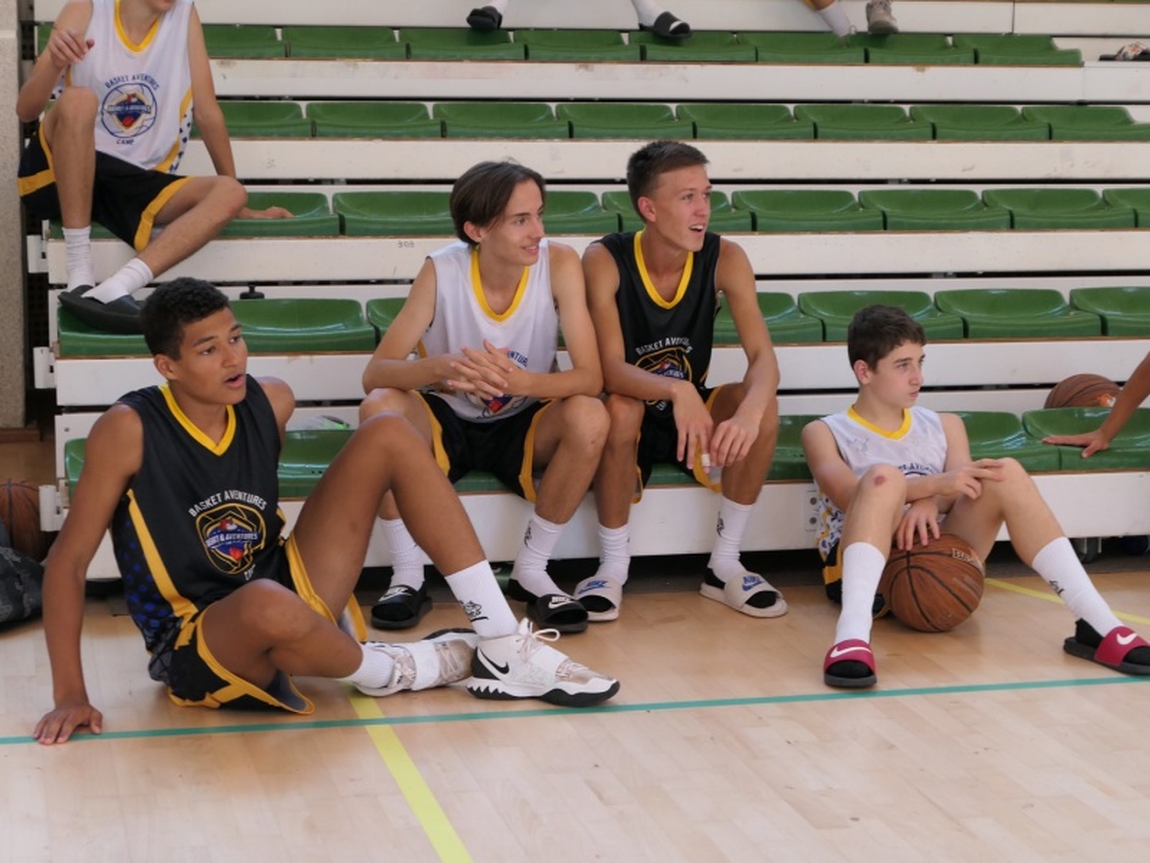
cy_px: 432
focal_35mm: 78
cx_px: 575
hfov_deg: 25.0
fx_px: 2591
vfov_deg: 18.9
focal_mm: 26.3
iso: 500
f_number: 2.8
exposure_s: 1/125
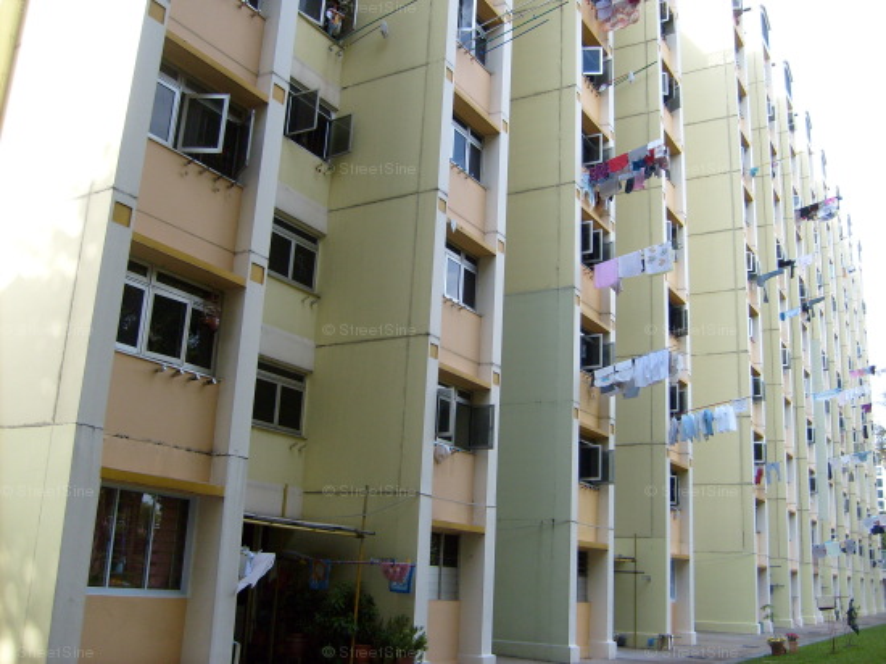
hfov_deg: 52.6
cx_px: 443
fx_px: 895
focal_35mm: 35
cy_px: 332
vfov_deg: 40.7
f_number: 2.8
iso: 80
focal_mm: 5.8
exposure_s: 1/350
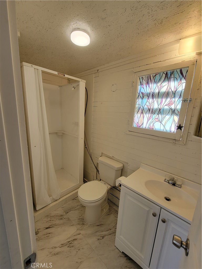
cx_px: 101
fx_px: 101
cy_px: 134
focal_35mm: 13
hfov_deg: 89.9
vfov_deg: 106.2
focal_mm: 2.2
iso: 50
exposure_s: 1/147
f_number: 2.2
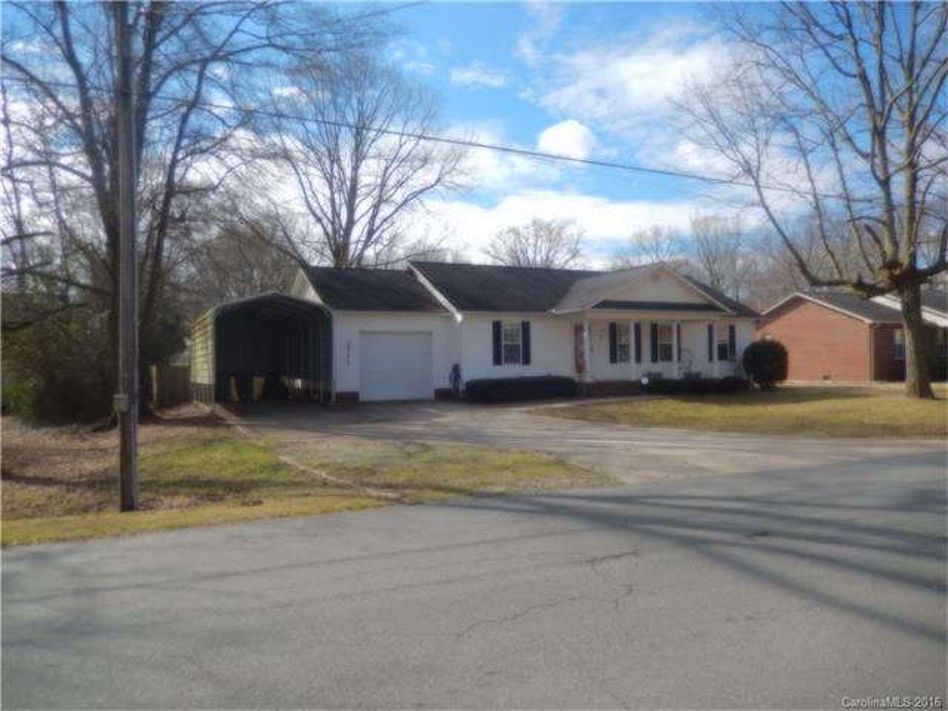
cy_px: 356
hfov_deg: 69.4
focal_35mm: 25
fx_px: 685
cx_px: 474
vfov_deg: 54.9
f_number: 3.4
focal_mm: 4.5
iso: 125
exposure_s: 1/1000
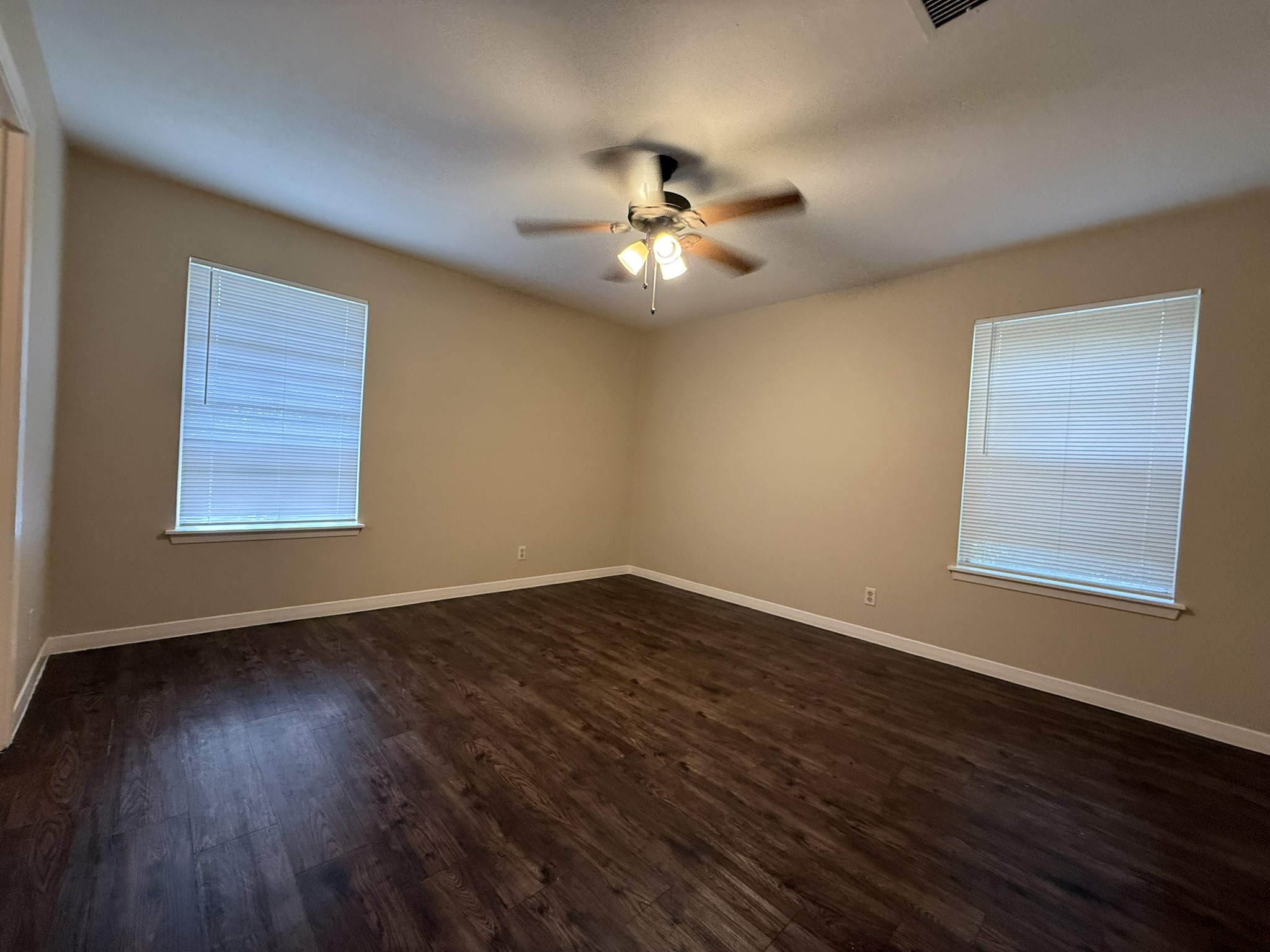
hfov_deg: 102.1
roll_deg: -2.9
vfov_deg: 85.7
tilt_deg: -0.9
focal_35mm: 14
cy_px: 476
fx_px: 514
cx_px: 635
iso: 320
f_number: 2.2
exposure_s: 1/60
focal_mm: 2.22
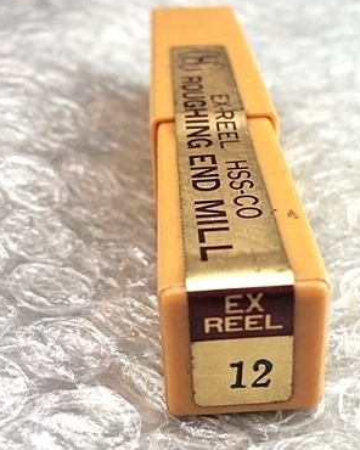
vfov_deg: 38.0
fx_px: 653
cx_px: 208
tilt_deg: -33.1
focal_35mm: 49
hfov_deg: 30.8
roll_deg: -1.0
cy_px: 258
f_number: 2.2
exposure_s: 1/30
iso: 64
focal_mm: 4.15
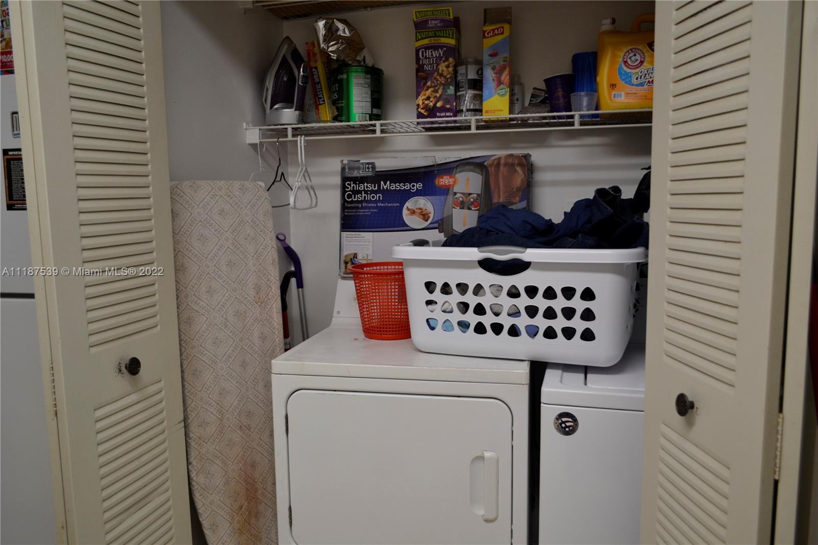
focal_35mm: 27
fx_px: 613
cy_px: 272
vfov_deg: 47.9
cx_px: 409
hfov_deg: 67.4
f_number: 3.5
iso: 400
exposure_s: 1/80
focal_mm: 18
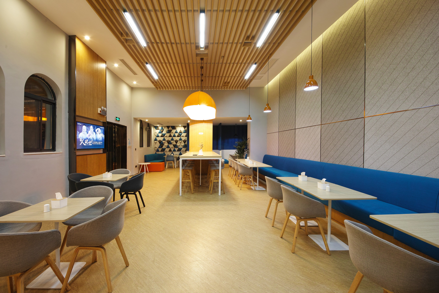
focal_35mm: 12
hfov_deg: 112.6
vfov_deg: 90.0
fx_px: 146
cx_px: 220
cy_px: 146
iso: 100
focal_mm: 8
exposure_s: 1
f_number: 8
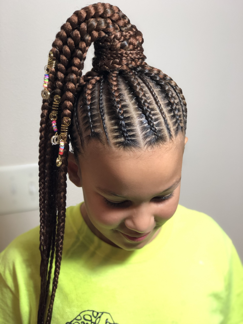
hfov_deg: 25.7
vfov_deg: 33.8
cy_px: 162
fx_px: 534
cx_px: 122
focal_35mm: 57
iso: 125
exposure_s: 1/30
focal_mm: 6.6
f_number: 2.8
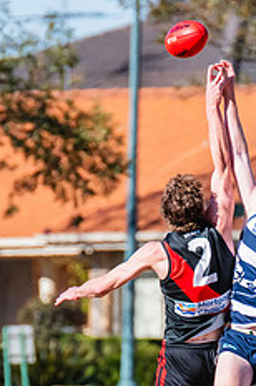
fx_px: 16186
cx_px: 195
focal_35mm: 1513
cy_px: 303
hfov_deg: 0.9
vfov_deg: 1.4
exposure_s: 1/1600
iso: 640
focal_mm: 420
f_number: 7.1
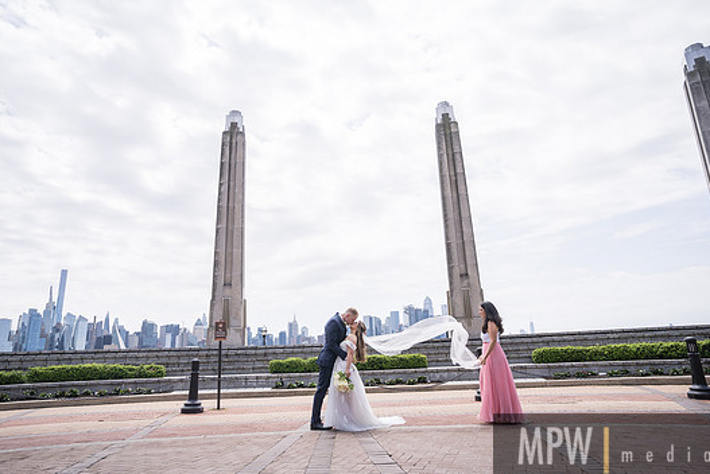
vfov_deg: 57.3
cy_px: 238
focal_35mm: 22
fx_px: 434
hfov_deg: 78.5
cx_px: 344
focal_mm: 20
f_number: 2.8
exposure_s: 1/2000
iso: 100
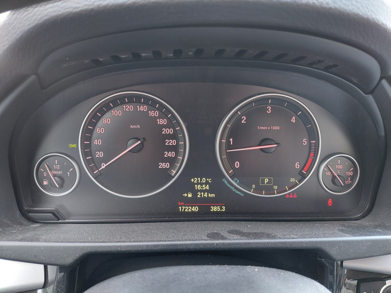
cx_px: 196
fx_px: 282
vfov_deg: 54.9
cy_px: 146
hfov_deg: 69.4
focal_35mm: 25
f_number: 1.8
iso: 320
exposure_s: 1/50.1
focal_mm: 4.69
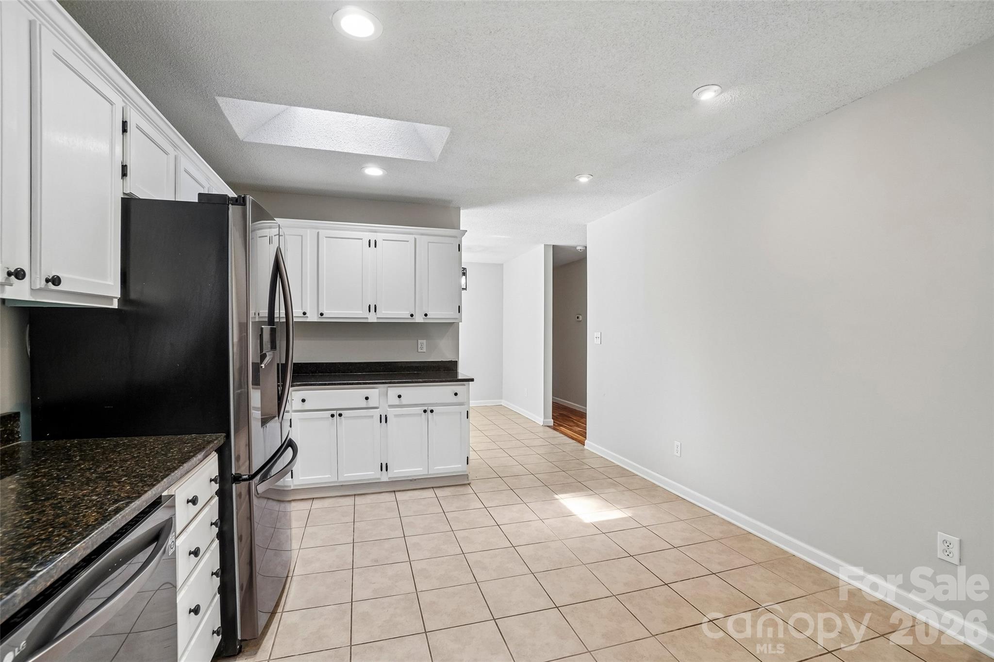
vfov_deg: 77.3
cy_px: 331
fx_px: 414
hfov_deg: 100.4
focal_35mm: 15
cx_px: 497
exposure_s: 1/25
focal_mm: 10
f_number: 8
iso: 400
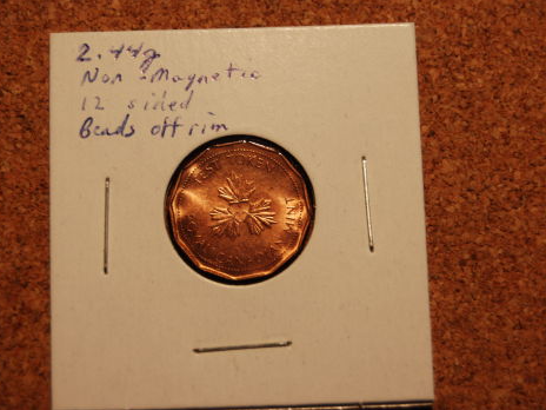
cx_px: 271
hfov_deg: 21.9
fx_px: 1412
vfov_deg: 16.5
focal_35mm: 90
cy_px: 205
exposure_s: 1/50
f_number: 5.6
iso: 200
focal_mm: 55
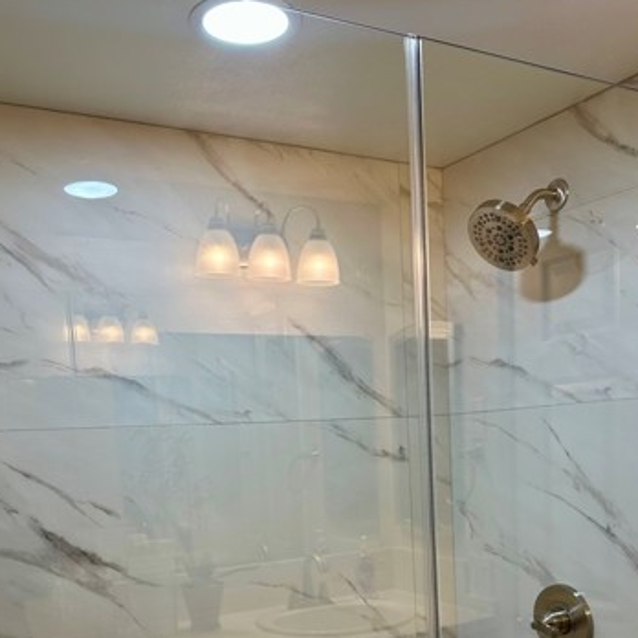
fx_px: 813
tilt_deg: -5.1
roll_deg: +2.5
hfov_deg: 42.8
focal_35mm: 39
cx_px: 341
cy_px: 532
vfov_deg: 40.6
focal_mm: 6.86
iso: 100
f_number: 1.78
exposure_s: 1/120
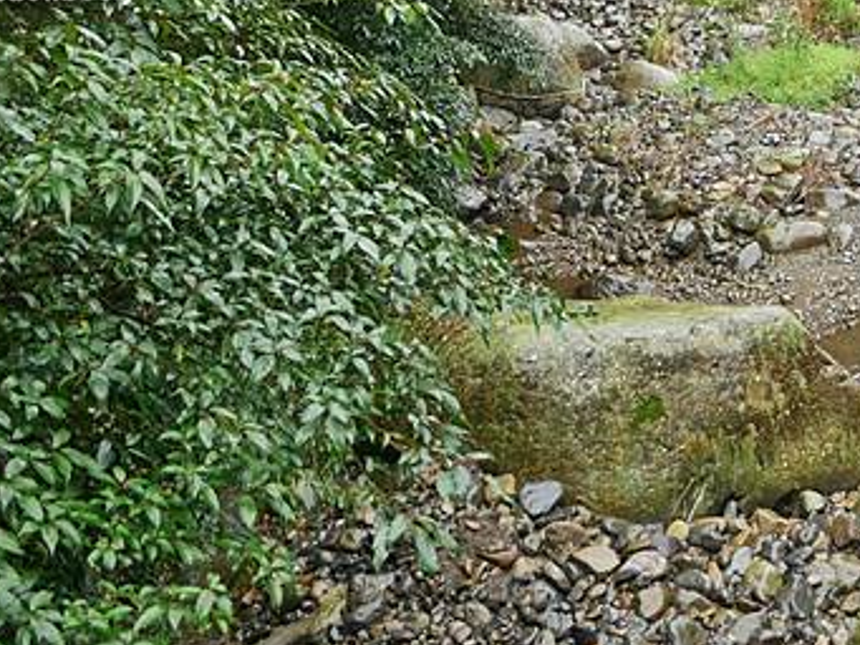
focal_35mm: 82
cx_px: 1026
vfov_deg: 16.8
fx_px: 2038
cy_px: -241
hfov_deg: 22.1
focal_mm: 14
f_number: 2.5
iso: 200
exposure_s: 1/100
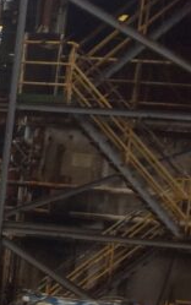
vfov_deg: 17.7
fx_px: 973
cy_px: 241
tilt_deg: -7.5
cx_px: -182
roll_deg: -5.8
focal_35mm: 117
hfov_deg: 10.4
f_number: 2.4
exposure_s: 1/369
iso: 32
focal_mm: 3.3
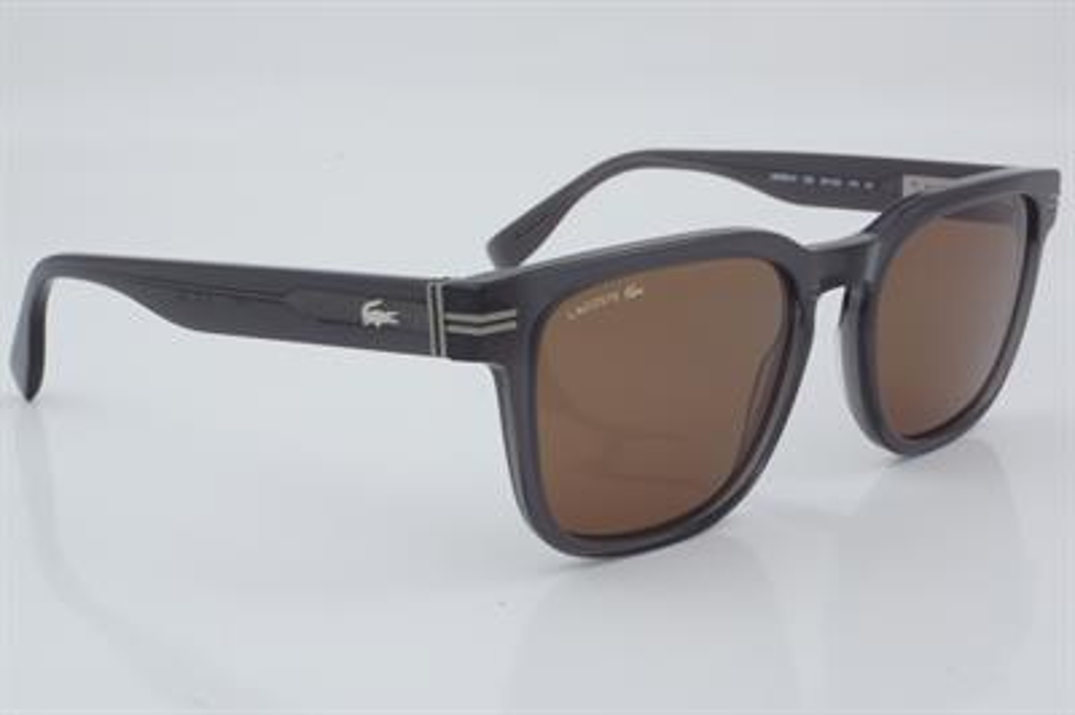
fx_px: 2014
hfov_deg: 29.9
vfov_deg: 20.1
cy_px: 358
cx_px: 538
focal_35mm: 68
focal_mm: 45
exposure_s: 1/4
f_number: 29
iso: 100
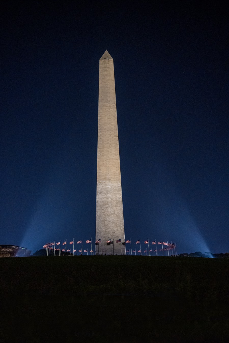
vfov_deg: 73.7
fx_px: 229
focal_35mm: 24
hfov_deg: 53.1
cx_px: 114
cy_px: 172
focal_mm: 24
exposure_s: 1/20
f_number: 3.2
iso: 1600
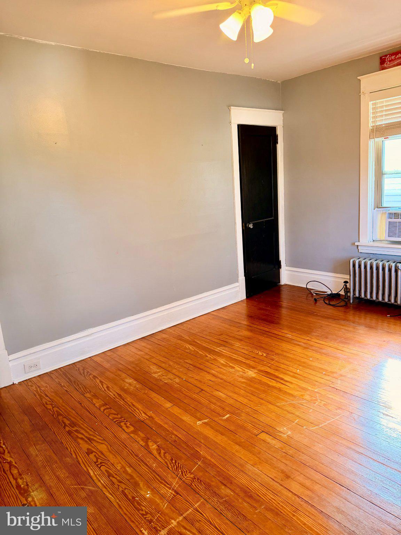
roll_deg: +3.5
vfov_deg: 71.6
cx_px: 200
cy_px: 268
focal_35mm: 24
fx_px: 371
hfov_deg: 56.8
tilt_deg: -13.7
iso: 200
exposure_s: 1/107
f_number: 1.78
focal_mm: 6.76
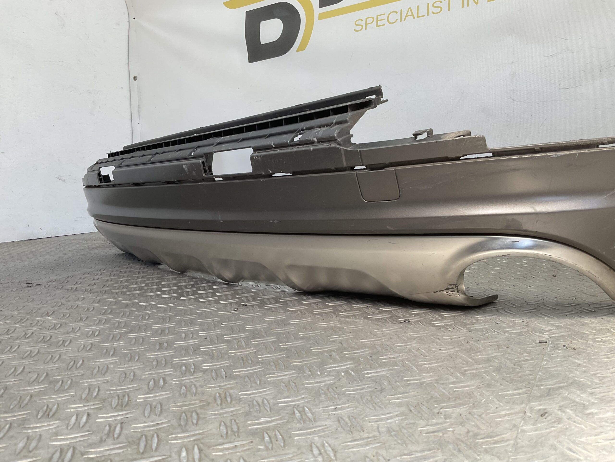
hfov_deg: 61.7
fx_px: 515
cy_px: 231
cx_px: 308
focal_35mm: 29
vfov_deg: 48.2
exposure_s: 1/173
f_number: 1.8
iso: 16
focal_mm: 3
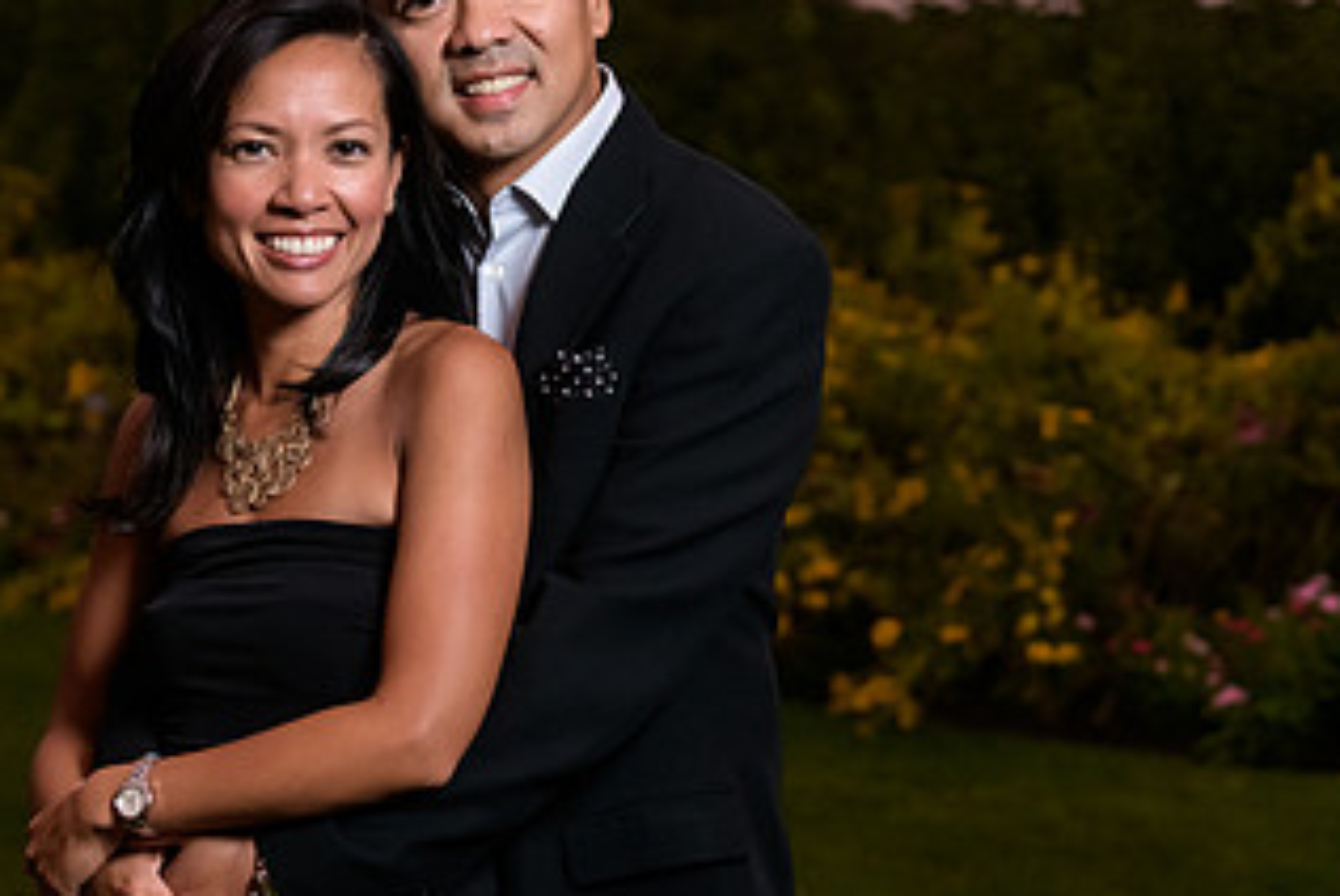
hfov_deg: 21.4
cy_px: 306
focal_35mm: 95
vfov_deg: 14.4
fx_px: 3539
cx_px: 803
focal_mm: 52
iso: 1600
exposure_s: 1/125
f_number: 3.2
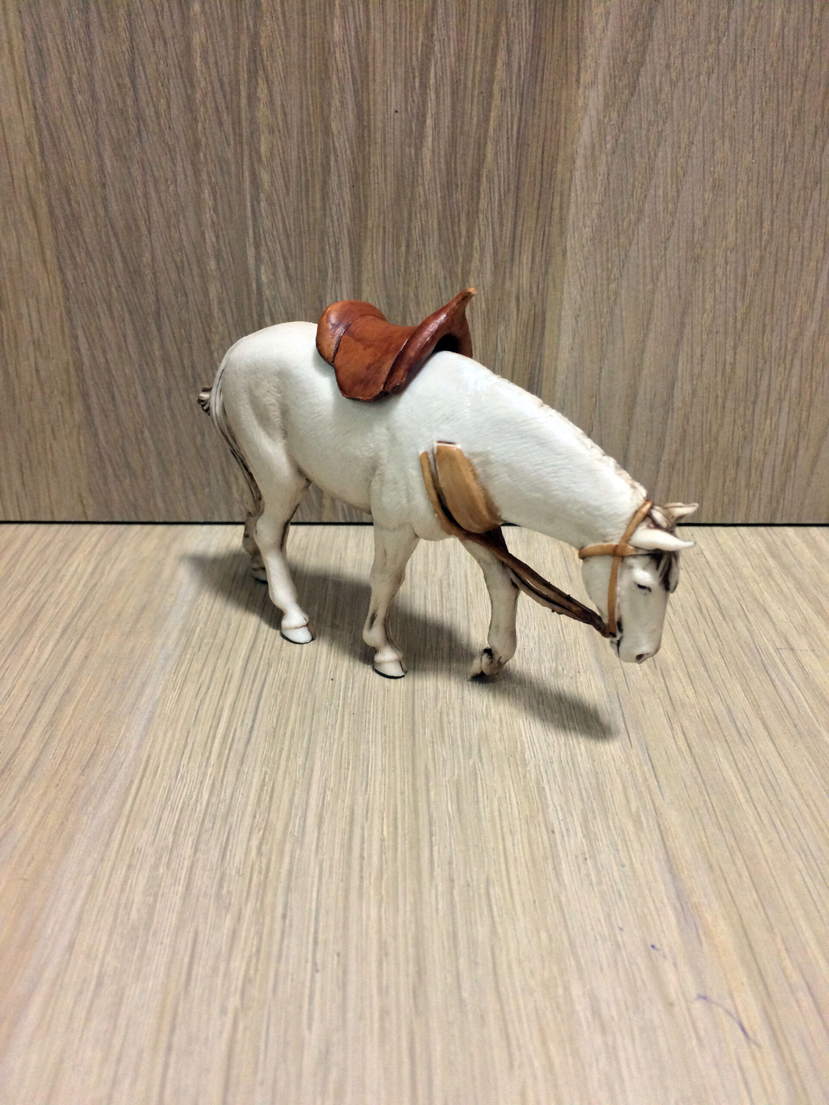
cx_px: 414
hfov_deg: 48.2
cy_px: 552
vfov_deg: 61.7
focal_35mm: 29
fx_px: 926
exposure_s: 1/33
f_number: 2.2
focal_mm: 4.15
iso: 200
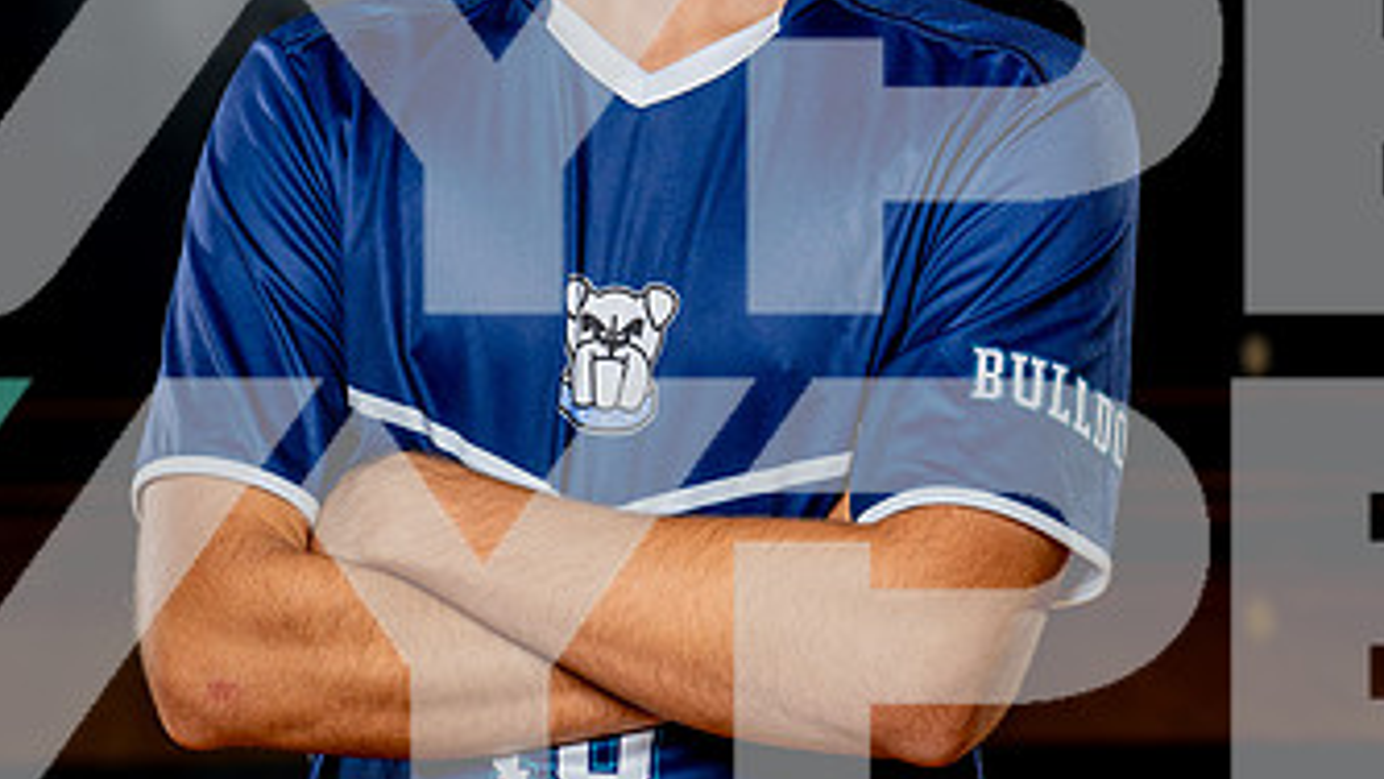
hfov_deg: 16.6
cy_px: 97
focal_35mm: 129
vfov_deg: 9.4
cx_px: 667
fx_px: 4735
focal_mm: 70
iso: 100
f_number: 4
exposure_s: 1/250
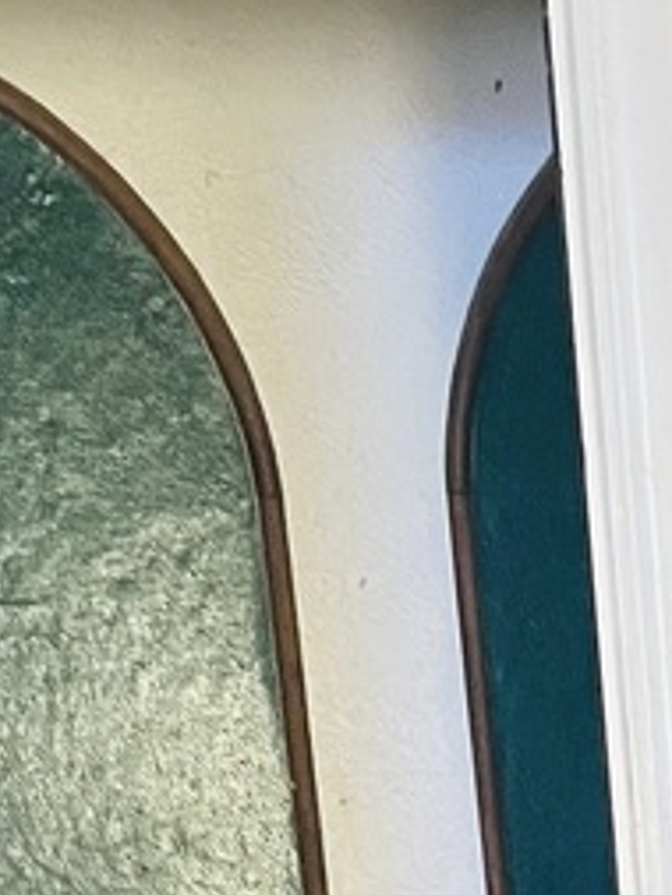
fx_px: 2871
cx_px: 994
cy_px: 1603
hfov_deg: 12.7
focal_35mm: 111
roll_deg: +4.1
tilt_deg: -15.2
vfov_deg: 15.3
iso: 640
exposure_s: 1/37
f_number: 1.5
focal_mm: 5.7
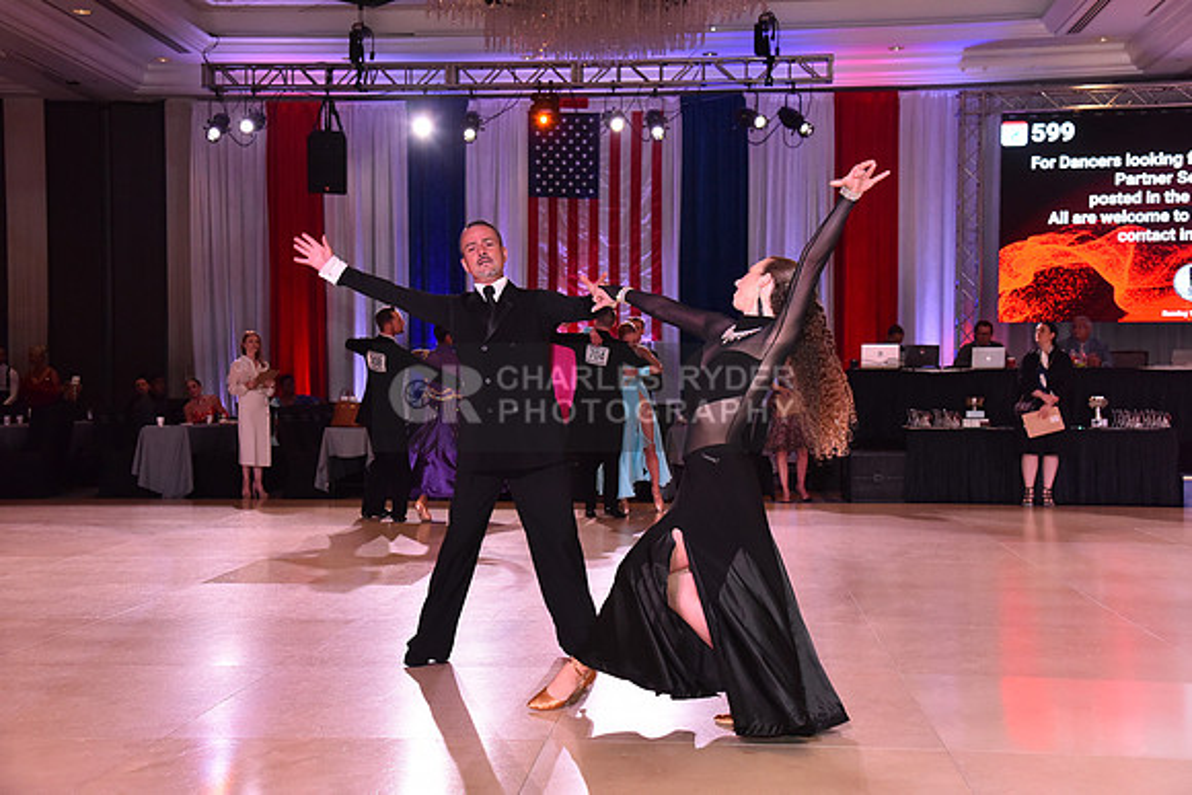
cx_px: 596
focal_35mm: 46
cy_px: 398
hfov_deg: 42.7
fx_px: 1523
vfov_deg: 29.3
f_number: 6.3
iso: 2500
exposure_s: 1/320
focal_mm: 46
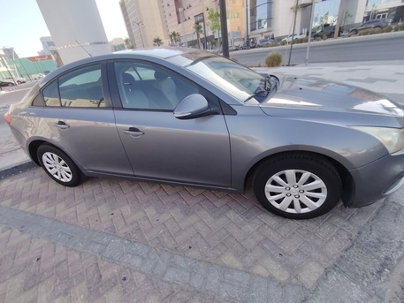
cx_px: 202
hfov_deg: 91.0
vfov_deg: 74.8
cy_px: 152
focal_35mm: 17
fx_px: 198
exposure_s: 1/568
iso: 100
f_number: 2.2
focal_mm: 1.43
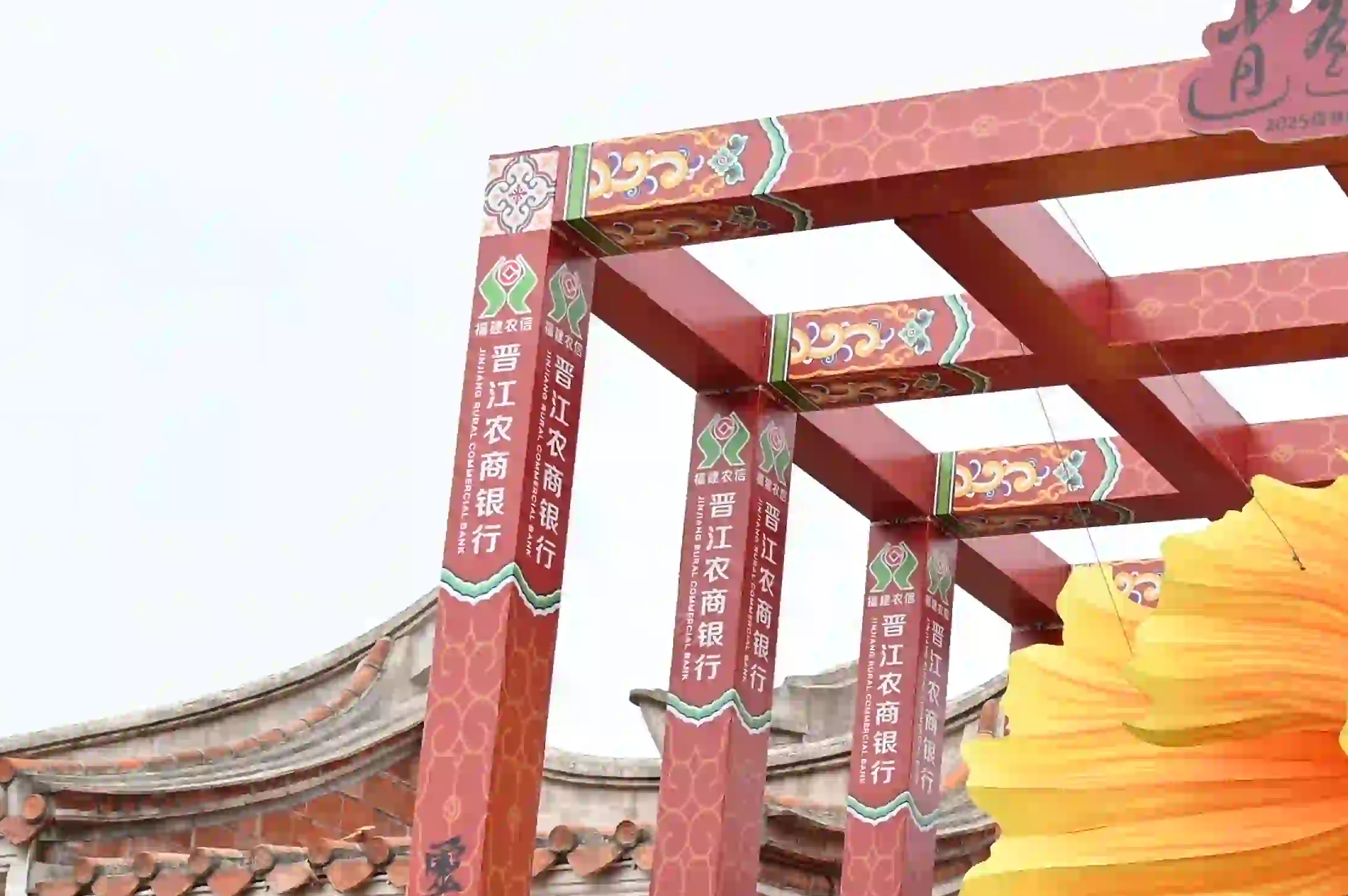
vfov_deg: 15.9
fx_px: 3119
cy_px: 956
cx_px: 1350
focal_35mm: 83
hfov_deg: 23.4
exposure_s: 1/250
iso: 125
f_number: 5.6
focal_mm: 30.5
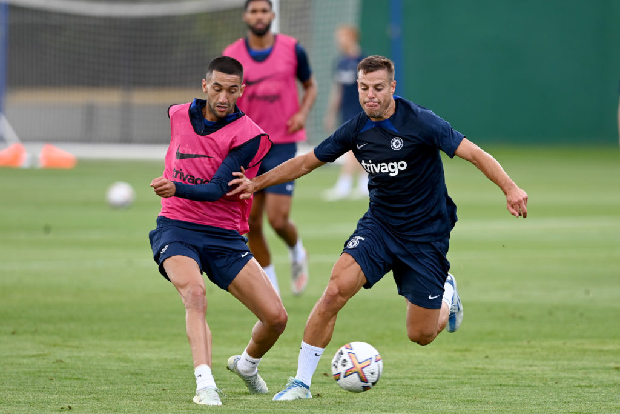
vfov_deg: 3.4
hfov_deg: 5.2
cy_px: 207
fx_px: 6889
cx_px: 310
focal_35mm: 400
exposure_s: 1/1600
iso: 1250
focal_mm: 400
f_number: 4
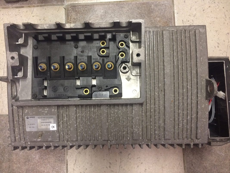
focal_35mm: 29
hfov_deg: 61.7
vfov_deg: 48.2
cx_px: 115
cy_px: 86
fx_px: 193
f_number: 2.2
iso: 250
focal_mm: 4.15
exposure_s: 1/33
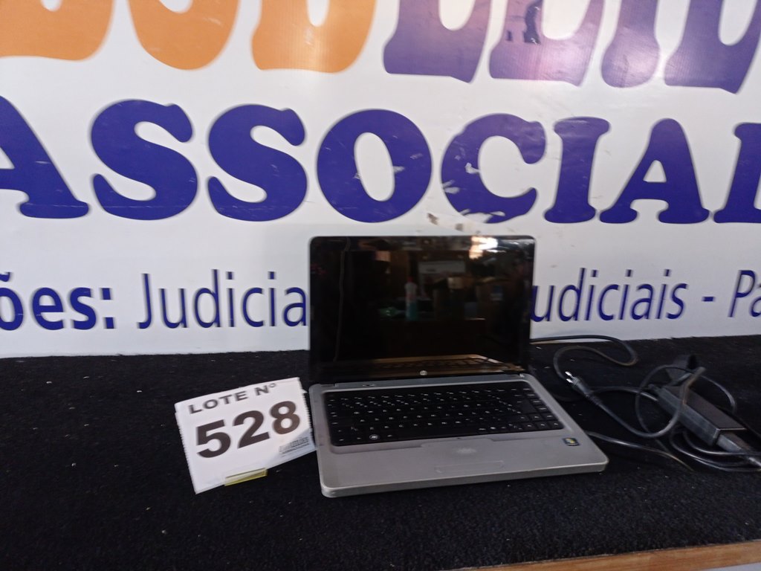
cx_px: 380
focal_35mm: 28
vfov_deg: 49.7
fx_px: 616
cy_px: 286
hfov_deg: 63.4
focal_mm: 4.7
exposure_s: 1/30
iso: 240
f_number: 1.79
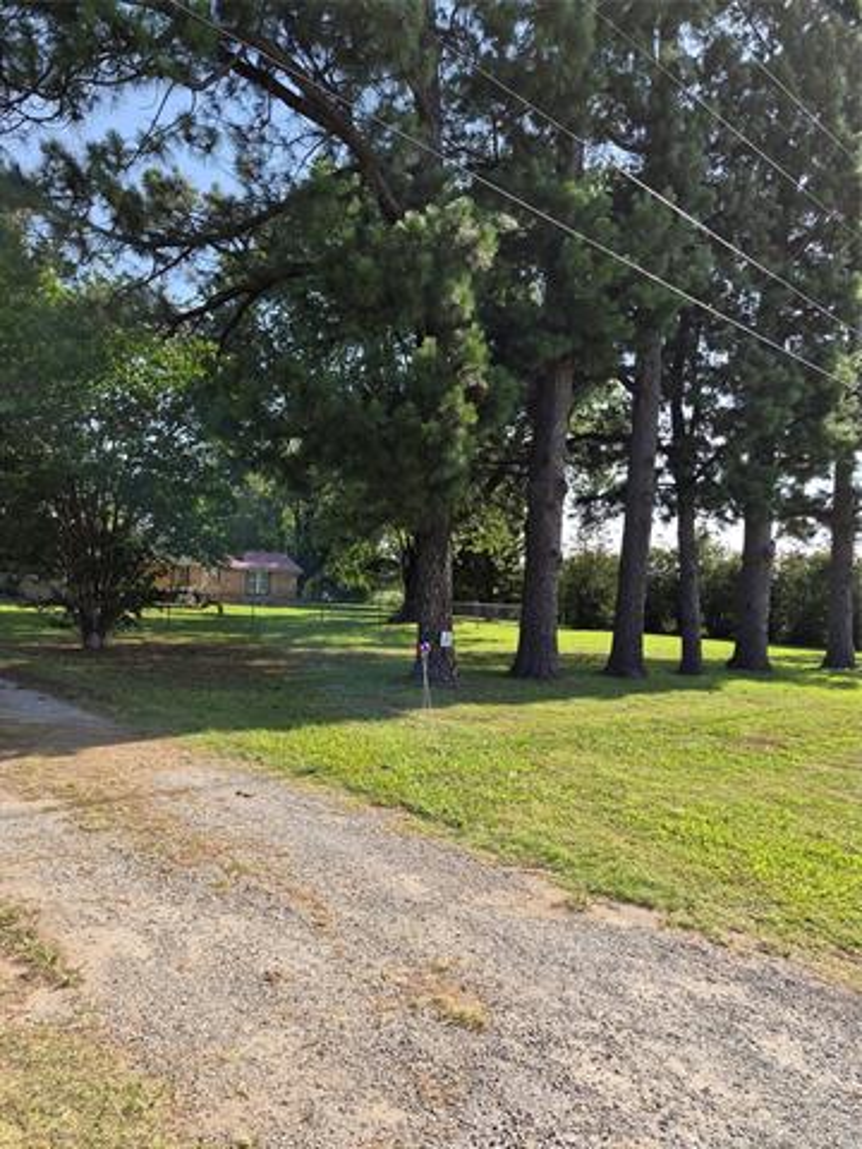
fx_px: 764
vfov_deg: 73.9
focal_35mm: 23
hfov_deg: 58.9
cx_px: 431
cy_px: 574
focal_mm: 5.4
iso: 80
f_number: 1.8
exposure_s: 1/2936
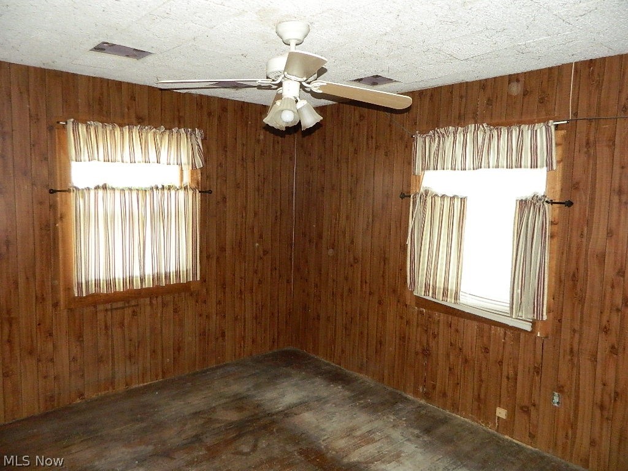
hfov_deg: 69.4
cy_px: 236
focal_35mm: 25
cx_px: 314
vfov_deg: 54.9
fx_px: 454
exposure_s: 1/30
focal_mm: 4.5
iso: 560
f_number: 3.1
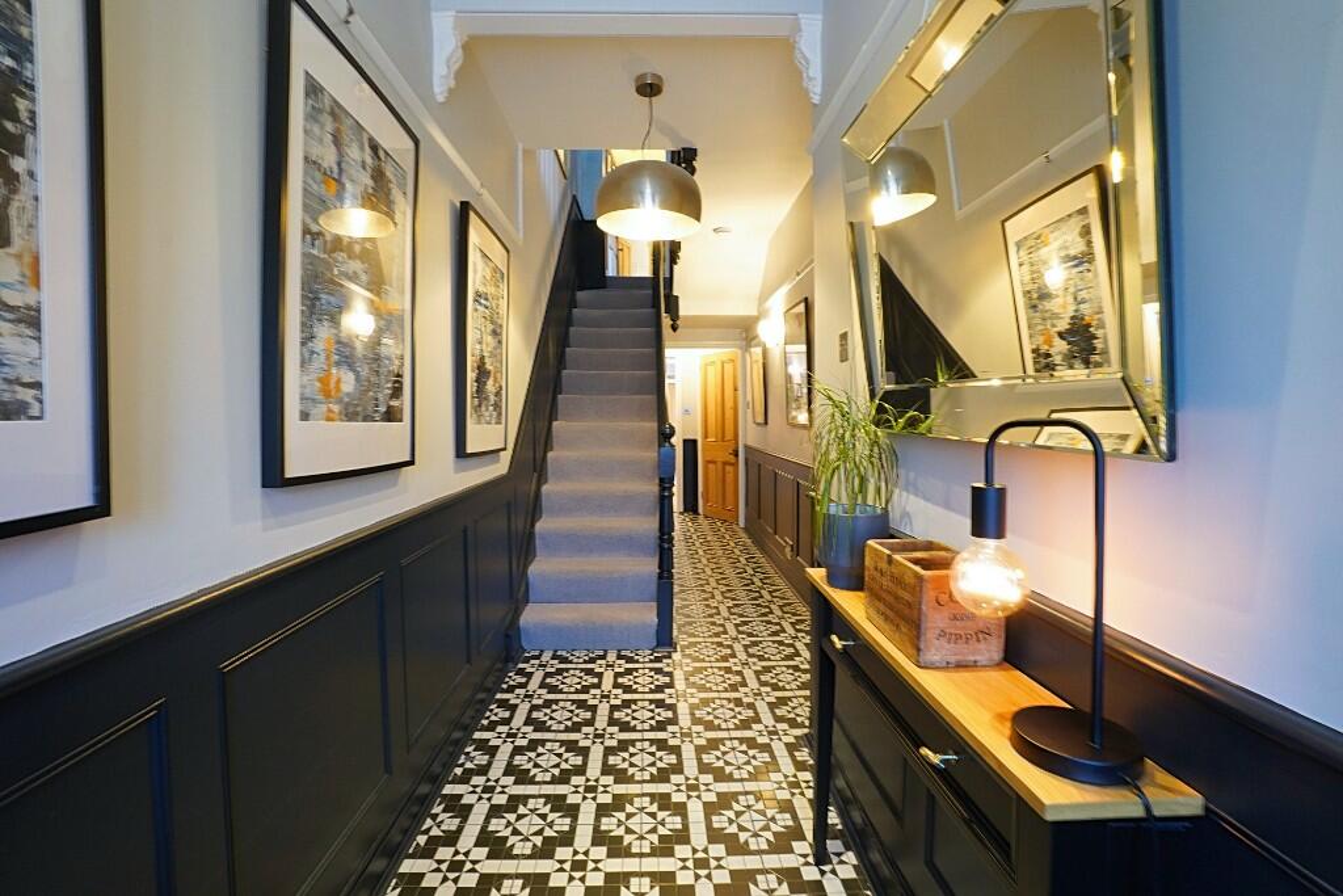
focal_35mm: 15
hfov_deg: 100.4
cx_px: 672
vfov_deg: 77.3
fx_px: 560
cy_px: 448
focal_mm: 10
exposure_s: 1/2
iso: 640
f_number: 11
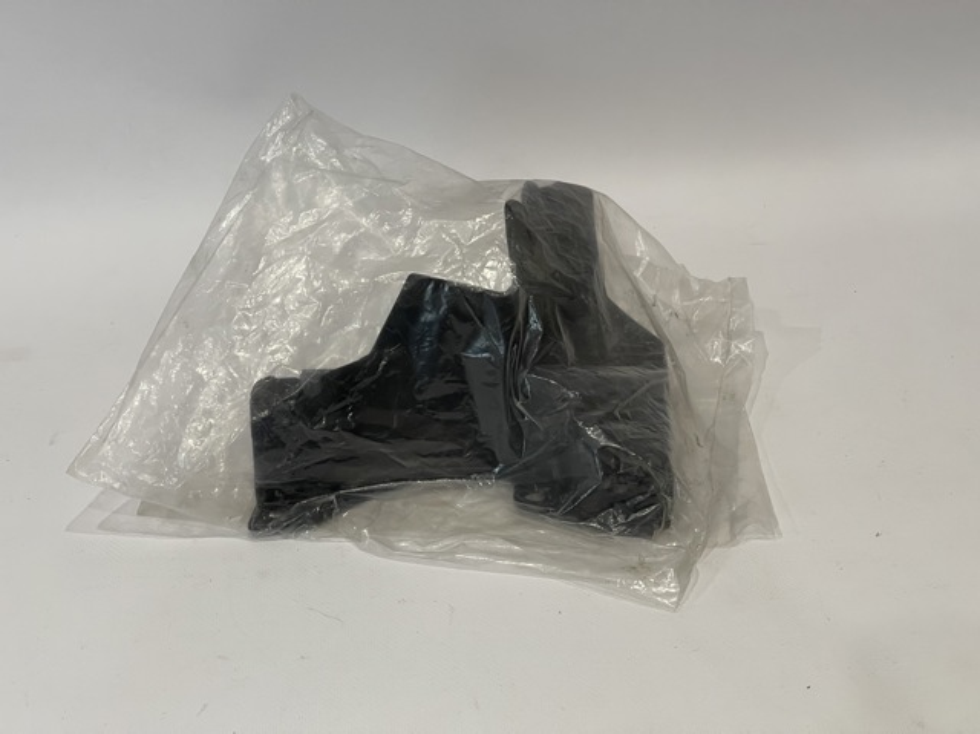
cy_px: 367
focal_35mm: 64
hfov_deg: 30.3
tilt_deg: -32.8
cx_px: 490
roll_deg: +4.6
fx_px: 1811
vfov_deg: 22.9
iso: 200
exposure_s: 1/100
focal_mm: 7.5
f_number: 2.2
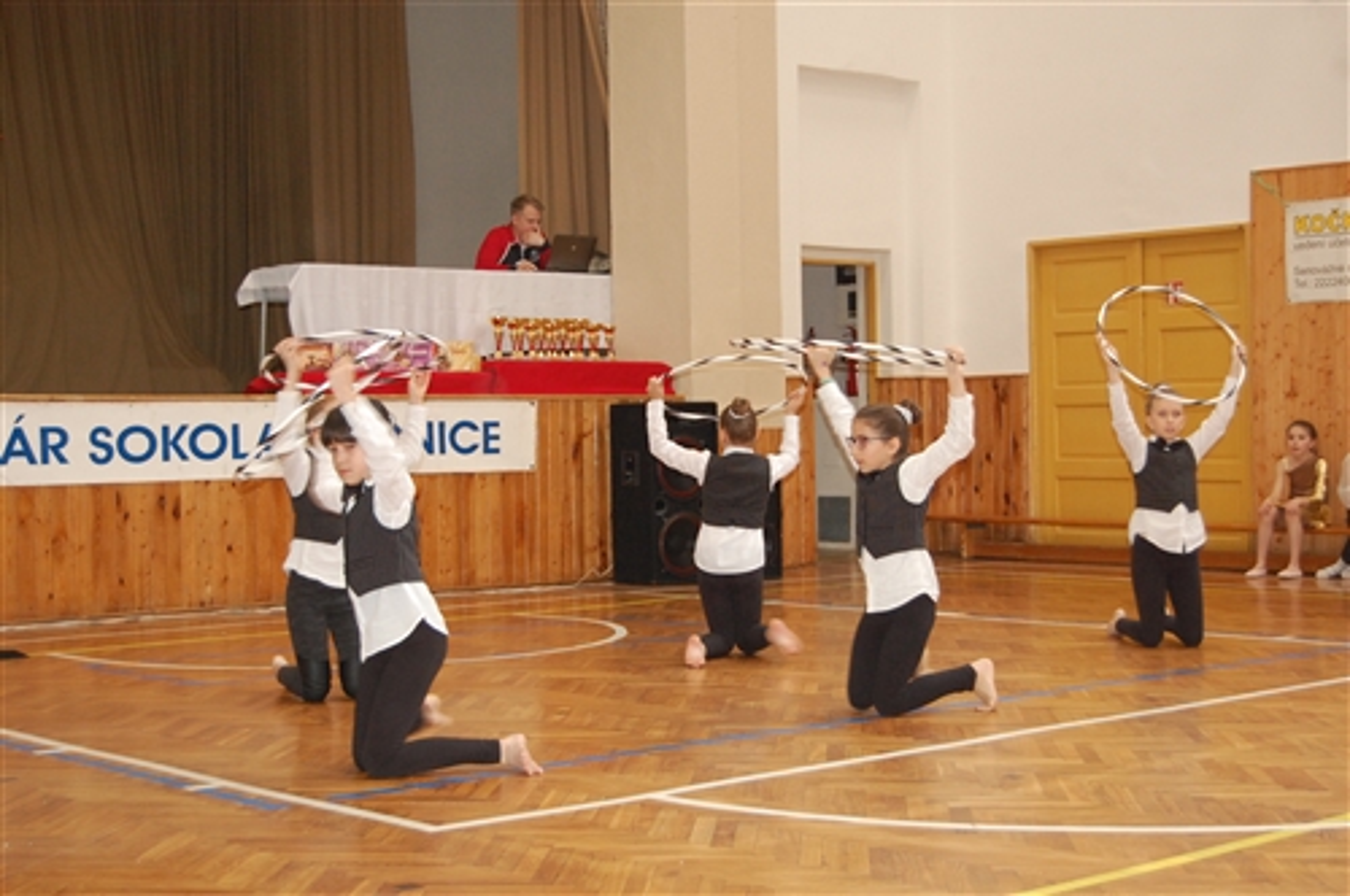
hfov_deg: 35.1
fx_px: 2135
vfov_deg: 23.7
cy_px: 448
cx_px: 675
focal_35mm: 57
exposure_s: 1/60
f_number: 5
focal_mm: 38
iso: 1000
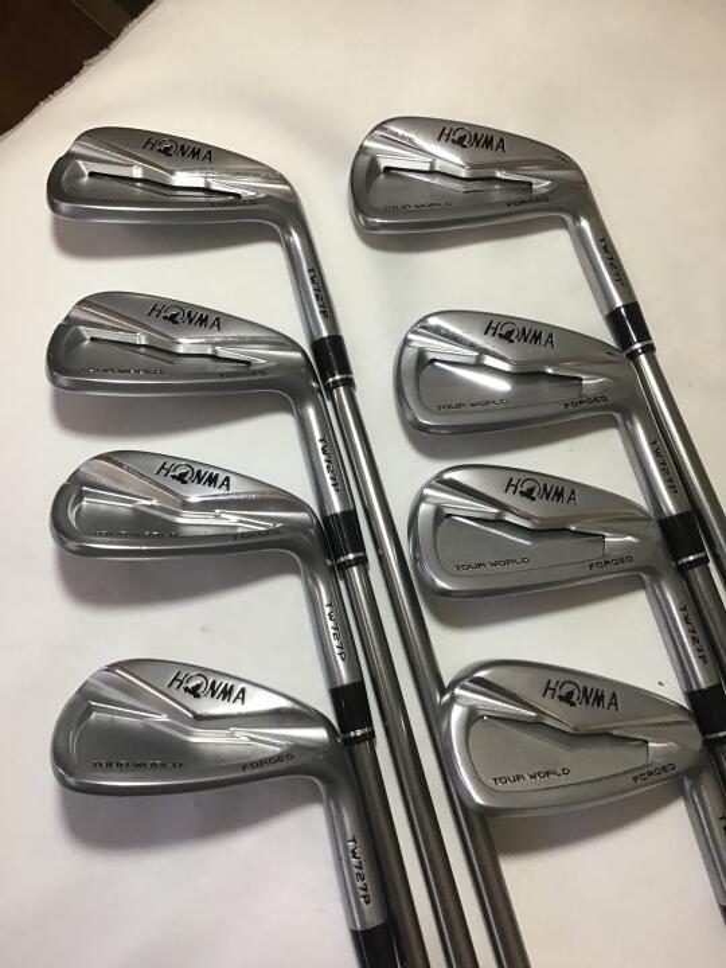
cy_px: 484
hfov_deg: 45.4
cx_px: 363
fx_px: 867
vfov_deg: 58.4
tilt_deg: -79.1
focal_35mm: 31
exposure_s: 1/33
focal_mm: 3.3
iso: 32
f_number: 2.4
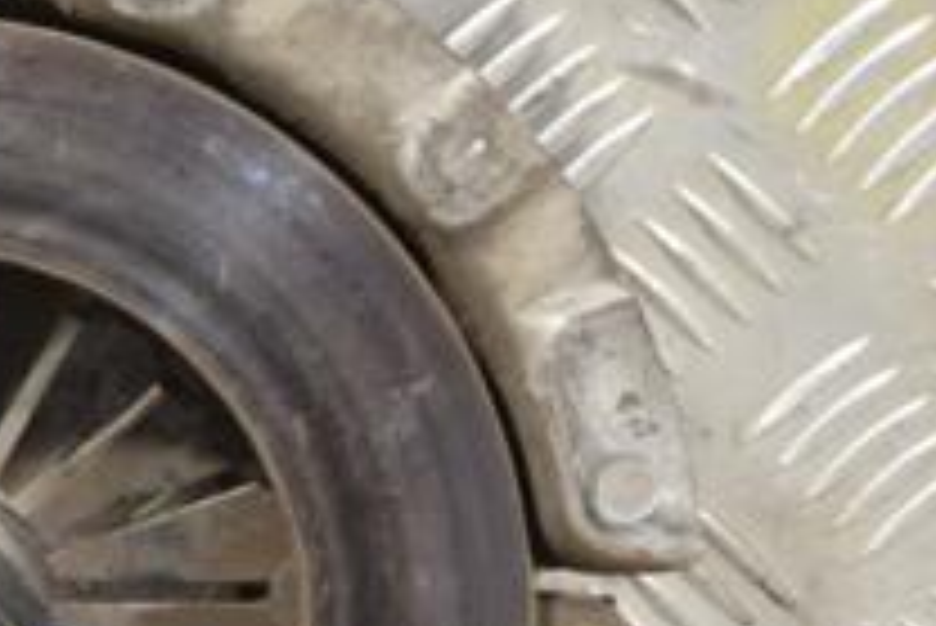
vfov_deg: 6.1
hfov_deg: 9.1
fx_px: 5854
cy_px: 585
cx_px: -86
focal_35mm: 225
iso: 720
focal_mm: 52
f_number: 5.6
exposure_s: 1/30
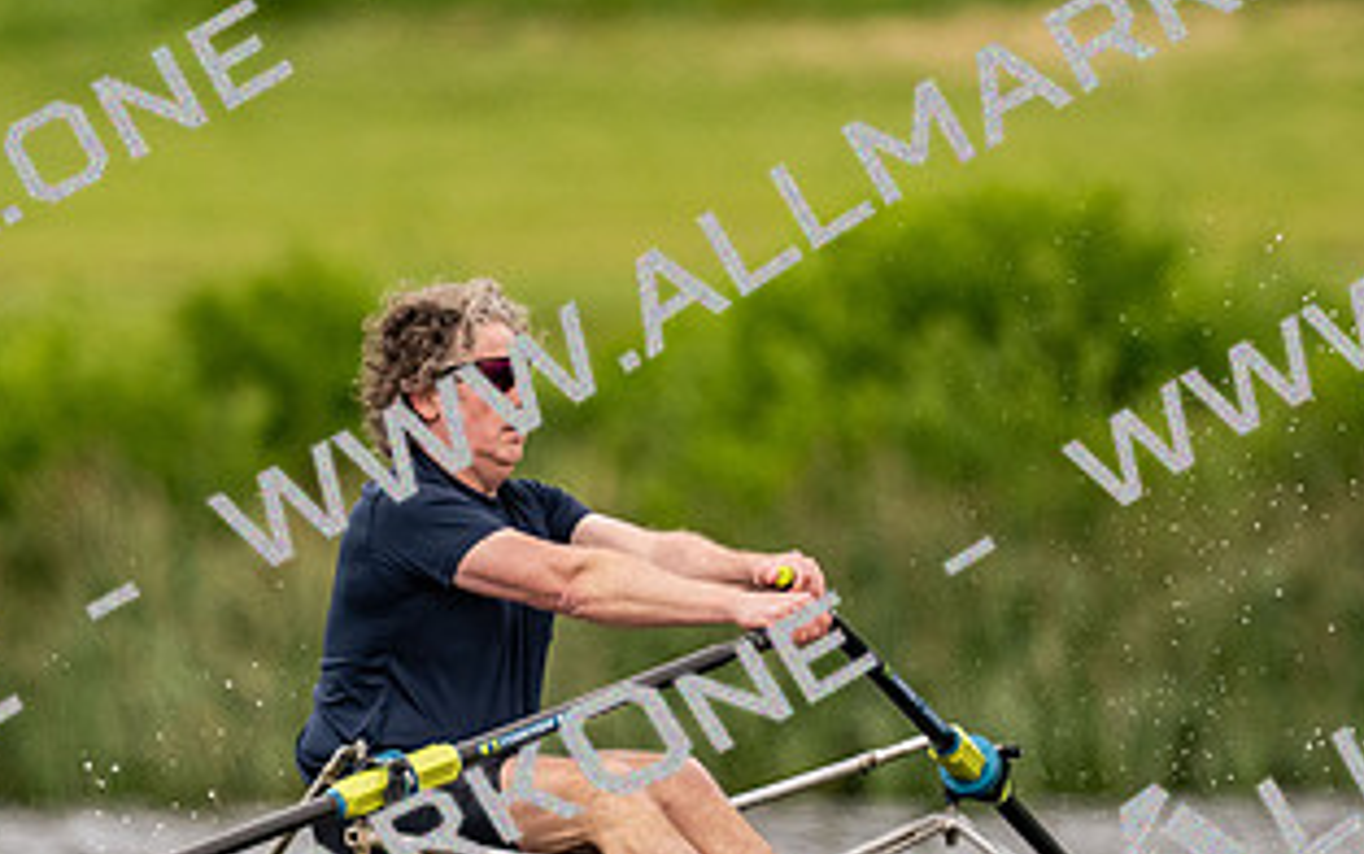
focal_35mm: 1697
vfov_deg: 0.8
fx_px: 63117
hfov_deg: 1.2
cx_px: 745
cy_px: 580
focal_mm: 600
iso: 800
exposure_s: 1/2500
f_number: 4
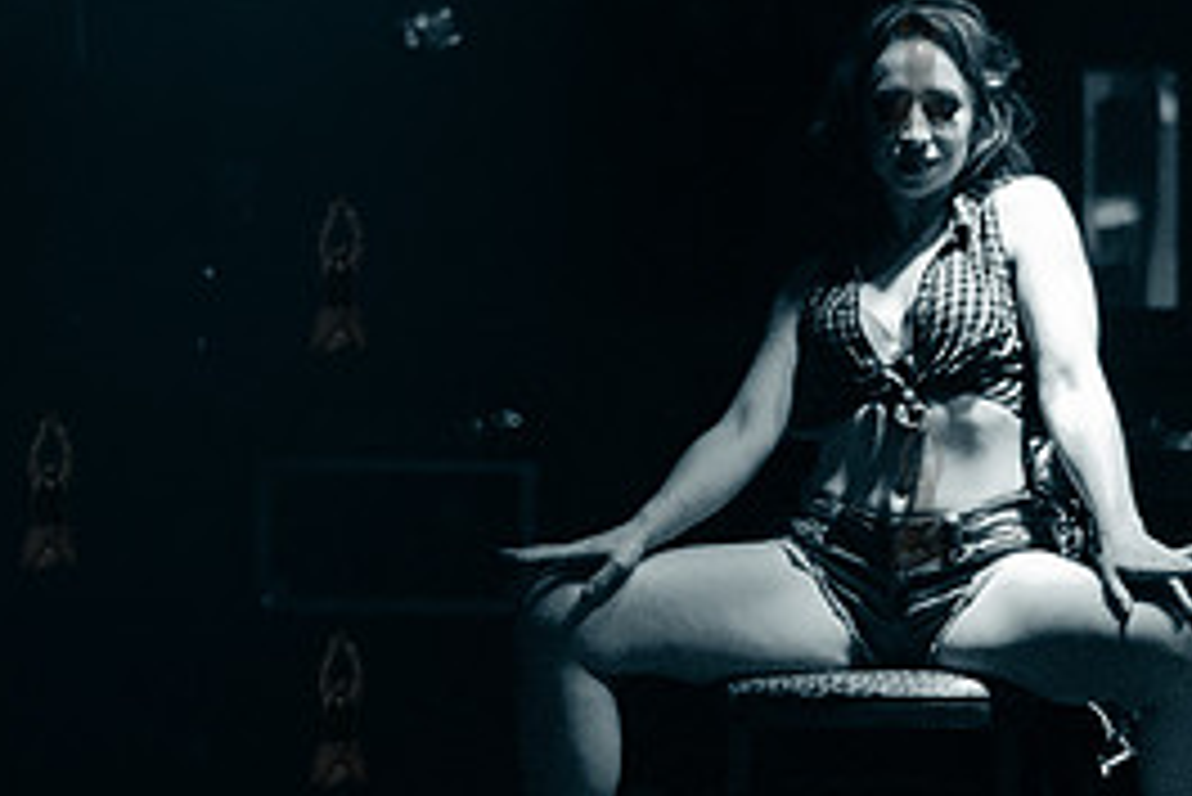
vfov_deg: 11.9
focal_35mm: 115
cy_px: 488
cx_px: 918
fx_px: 3810
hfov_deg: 17.7
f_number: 1.8
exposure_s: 1/400
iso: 5000
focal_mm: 50
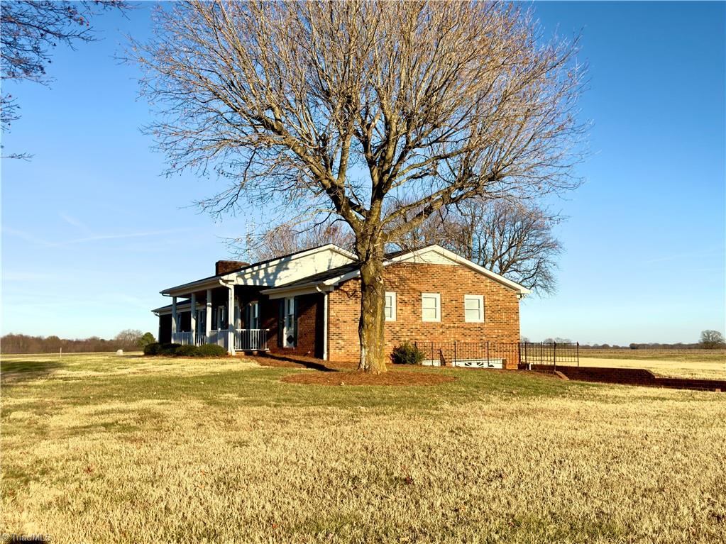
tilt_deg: +5.5
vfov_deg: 41.8
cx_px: 363
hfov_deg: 54.0
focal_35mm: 34
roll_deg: +0.2
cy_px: 272
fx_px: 713
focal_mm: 6.86
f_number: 1.78
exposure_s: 1/6410
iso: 100
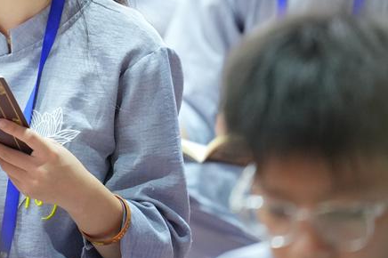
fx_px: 5934
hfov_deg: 3.7
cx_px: -45
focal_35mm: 551
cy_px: -14
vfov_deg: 2.5
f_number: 2.8
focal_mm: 200
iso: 4000
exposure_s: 1/125
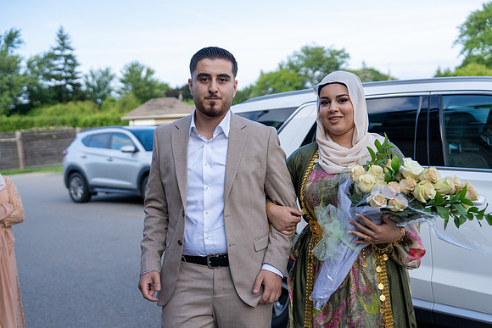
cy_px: 164
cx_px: 246
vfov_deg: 29.3
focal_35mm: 46
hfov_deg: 42.7
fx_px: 629
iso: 800
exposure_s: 1/4000
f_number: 2.8
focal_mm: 46
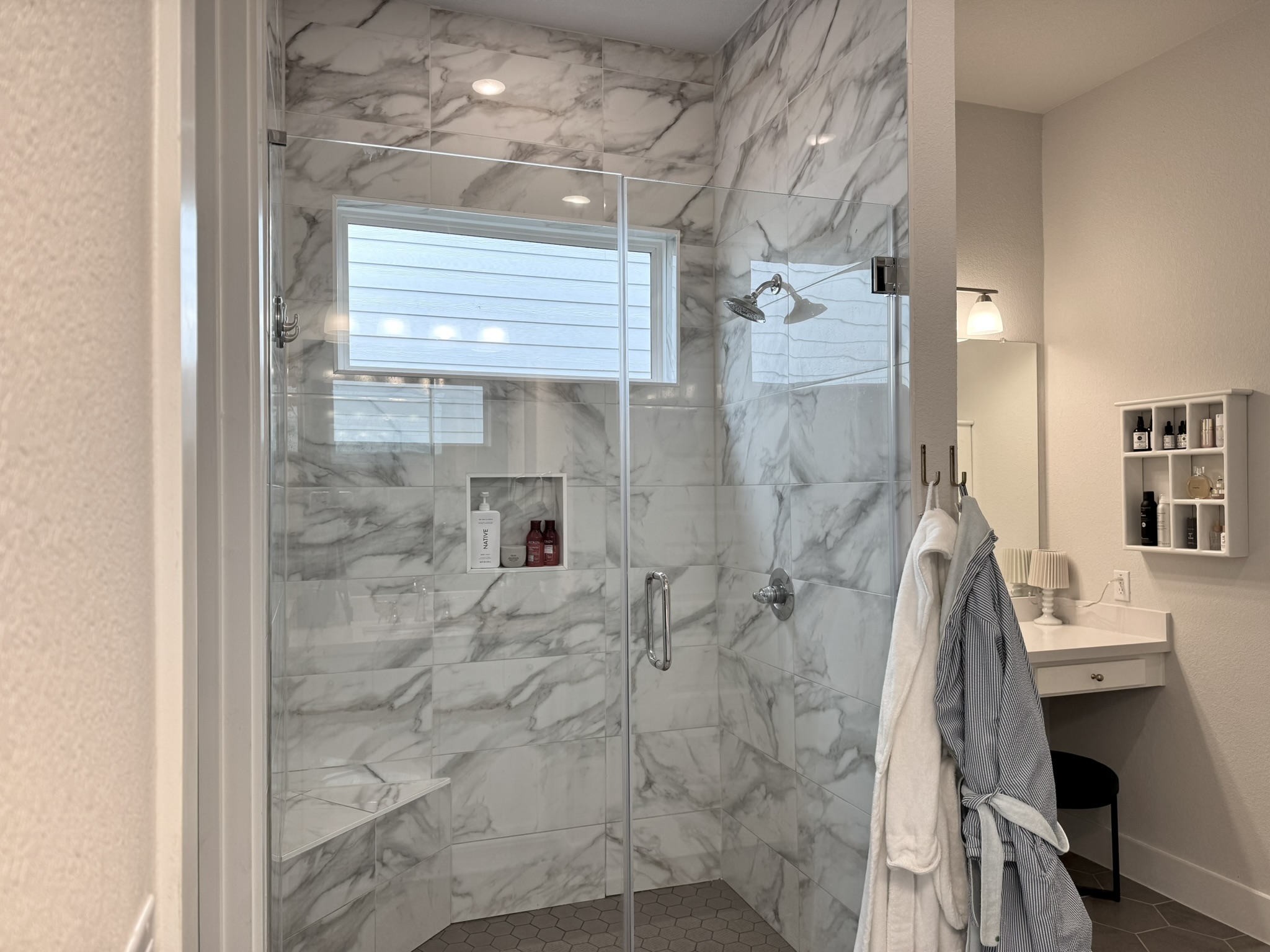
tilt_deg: +0.0
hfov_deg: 71.6
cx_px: 635
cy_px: 476
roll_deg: +0.0
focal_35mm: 24
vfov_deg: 56.8
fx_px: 881
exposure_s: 1/164
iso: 80
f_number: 1.78
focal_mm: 6.76
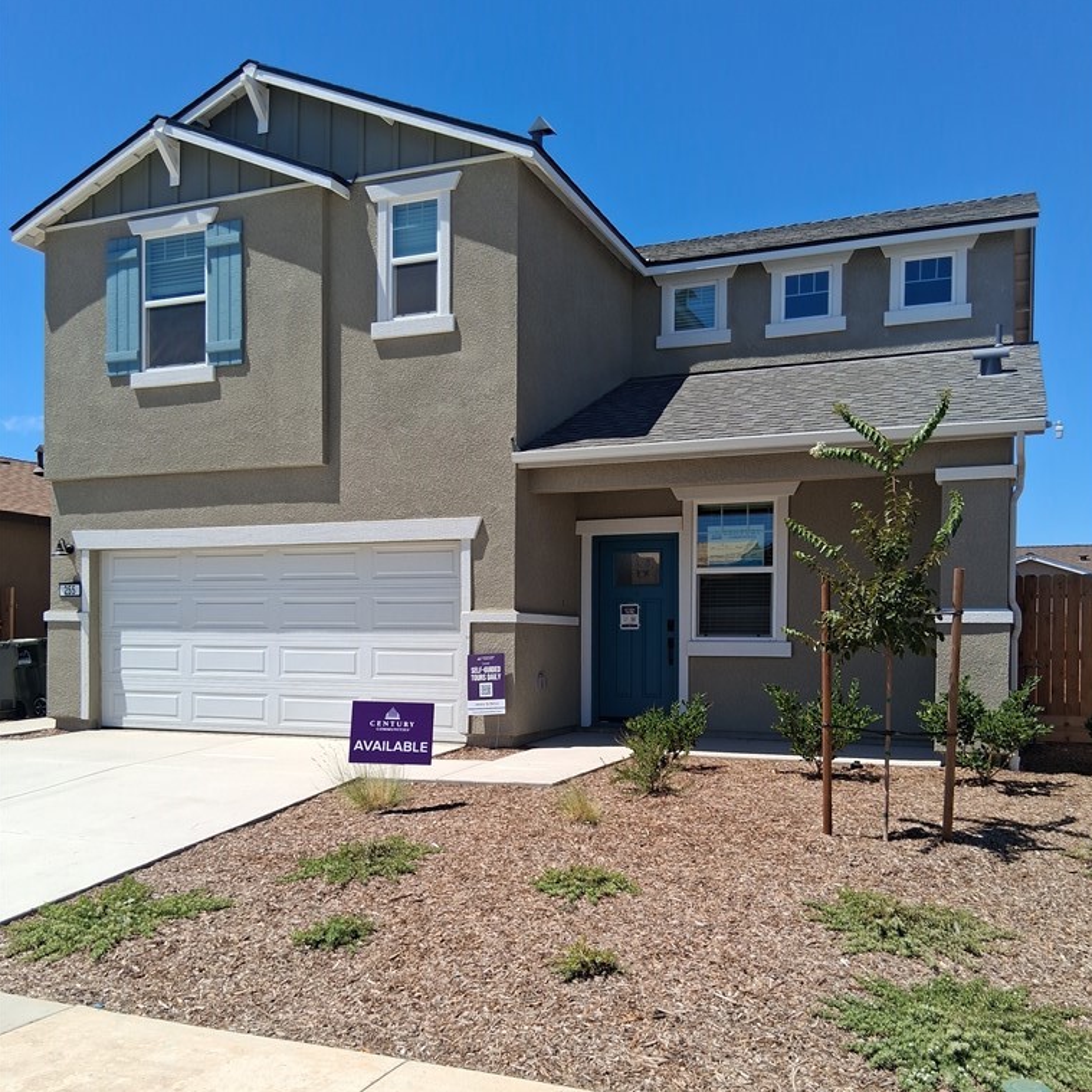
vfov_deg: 52.2
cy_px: 658
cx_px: 551
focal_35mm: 31
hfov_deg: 52.5
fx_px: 1106
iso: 25
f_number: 1.8
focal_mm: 3.98
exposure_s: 1/733
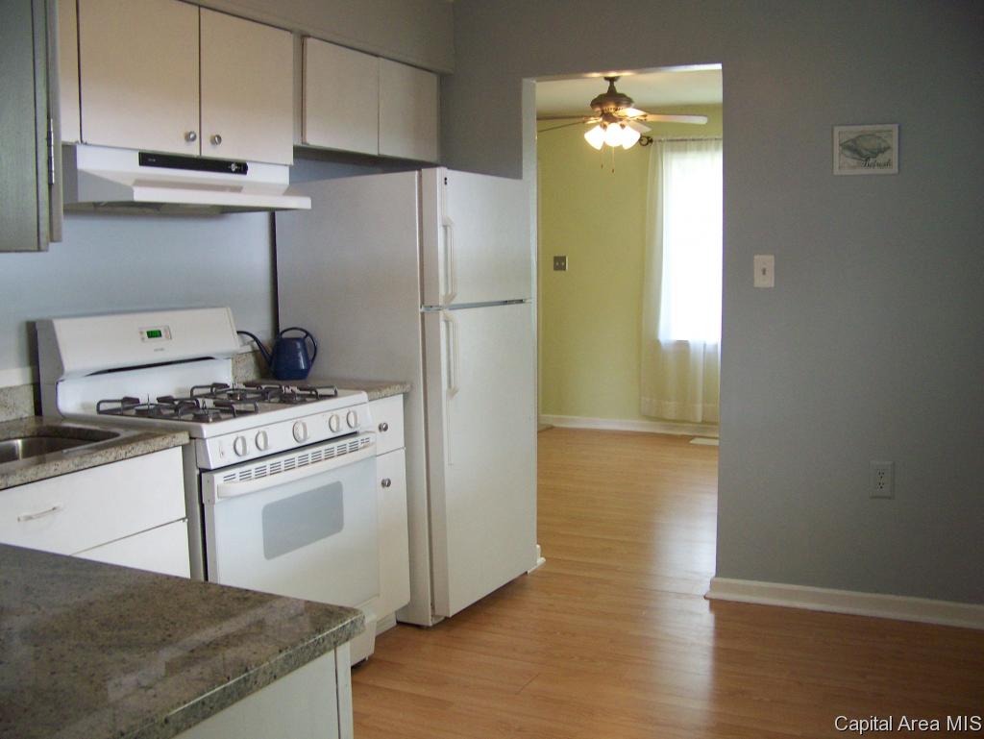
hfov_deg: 51.3
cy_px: 370
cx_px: 492
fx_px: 1024
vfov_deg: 39.7
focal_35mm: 36
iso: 160
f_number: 2.8
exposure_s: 1/30
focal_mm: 5.85
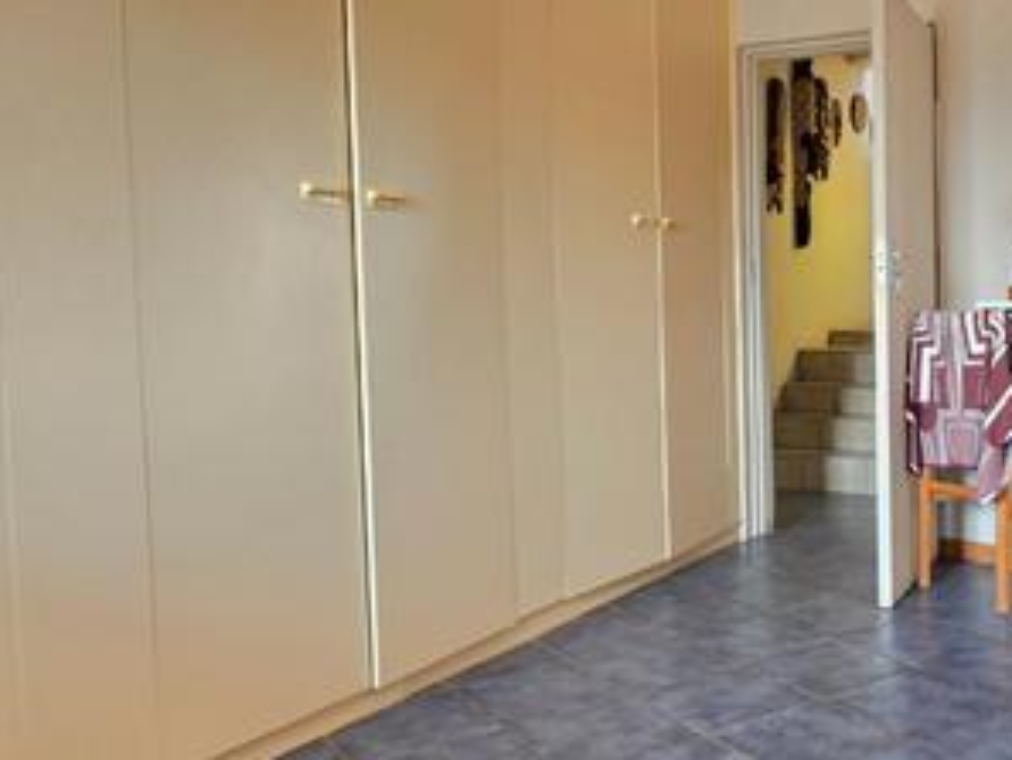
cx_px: 814
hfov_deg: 49.4
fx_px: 1024
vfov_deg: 40.7
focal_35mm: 35
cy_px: 368
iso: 400
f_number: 1.9
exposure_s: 1/50
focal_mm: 2.2
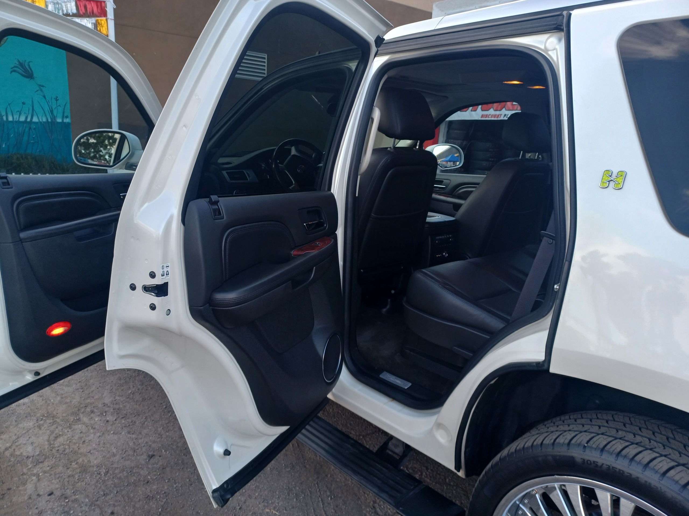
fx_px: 498
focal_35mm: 25
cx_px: 344
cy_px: 258
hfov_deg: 69.4
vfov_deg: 54.9
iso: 64
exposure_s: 1/100
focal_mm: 4.6
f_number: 1.8
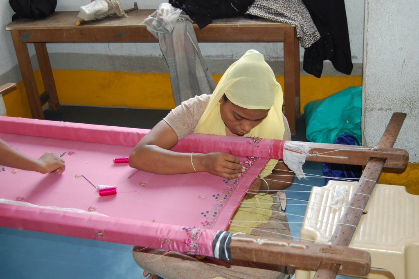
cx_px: 210
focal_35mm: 48
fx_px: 558
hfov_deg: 41.1
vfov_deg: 28.0
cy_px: 140
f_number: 4.5
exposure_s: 1/60
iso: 400
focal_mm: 32
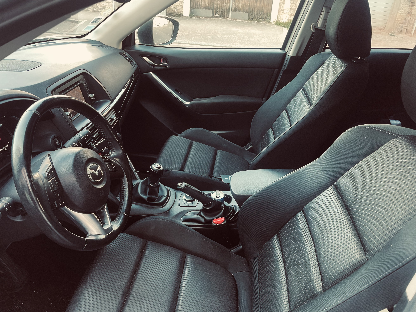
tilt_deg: -29.7
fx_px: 312
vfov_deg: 53.1
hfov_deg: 67.3
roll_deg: -3.2
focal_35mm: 26
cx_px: 208
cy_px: 156
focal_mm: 4.2
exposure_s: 1/78
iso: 125
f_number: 1.6
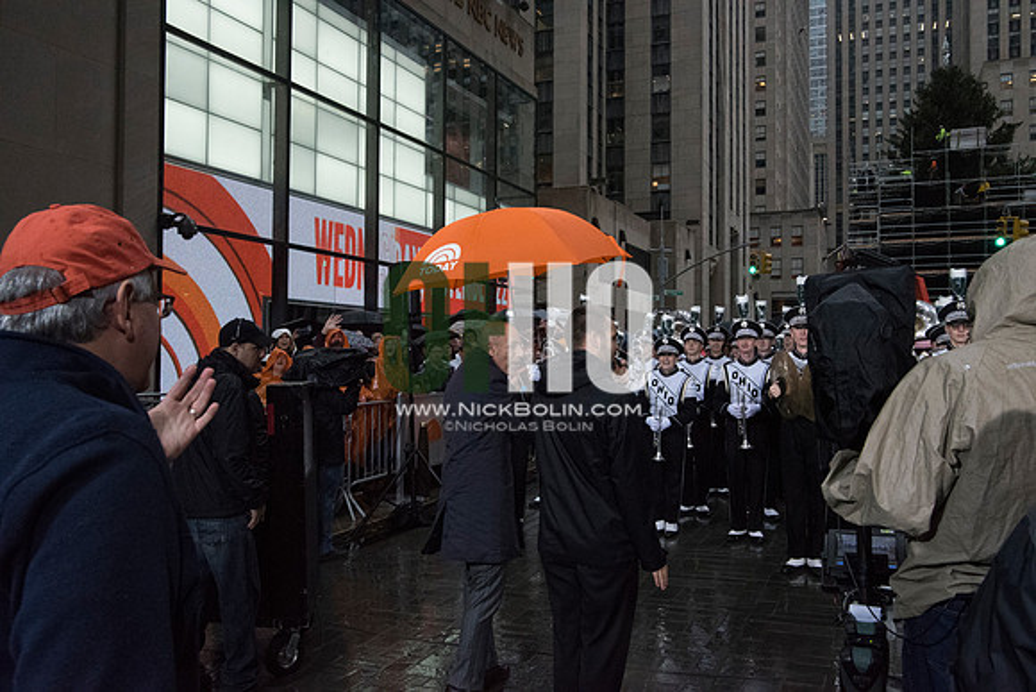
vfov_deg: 41.1
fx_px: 921
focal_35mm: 32
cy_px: 346
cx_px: 518
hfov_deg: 58.7
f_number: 11
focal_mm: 32
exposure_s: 1/500
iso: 10000
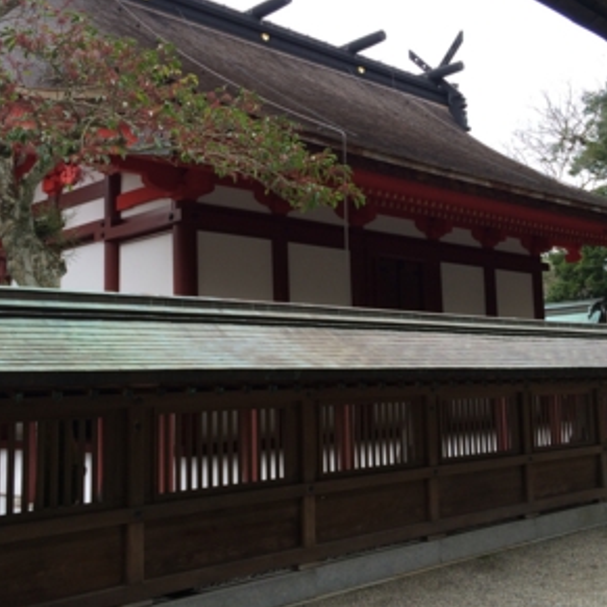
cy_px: 278
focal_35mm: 44
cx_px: 311
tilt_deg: +6.4
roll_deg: +2.5
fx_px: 873
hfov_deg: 38.3
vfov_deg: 38.3
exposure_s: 1/120
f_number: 2.2
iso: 40
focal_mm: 4.15
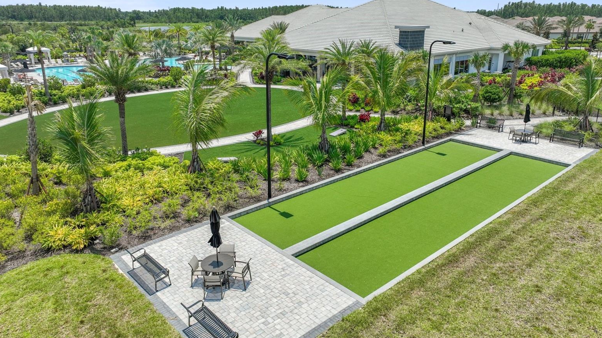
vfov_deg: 42.8
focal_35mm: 27
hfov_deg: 69.9
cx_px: 302
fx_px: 431
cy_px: 145
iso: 100
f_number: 2.8
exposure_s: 1/3200
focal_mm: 12.29
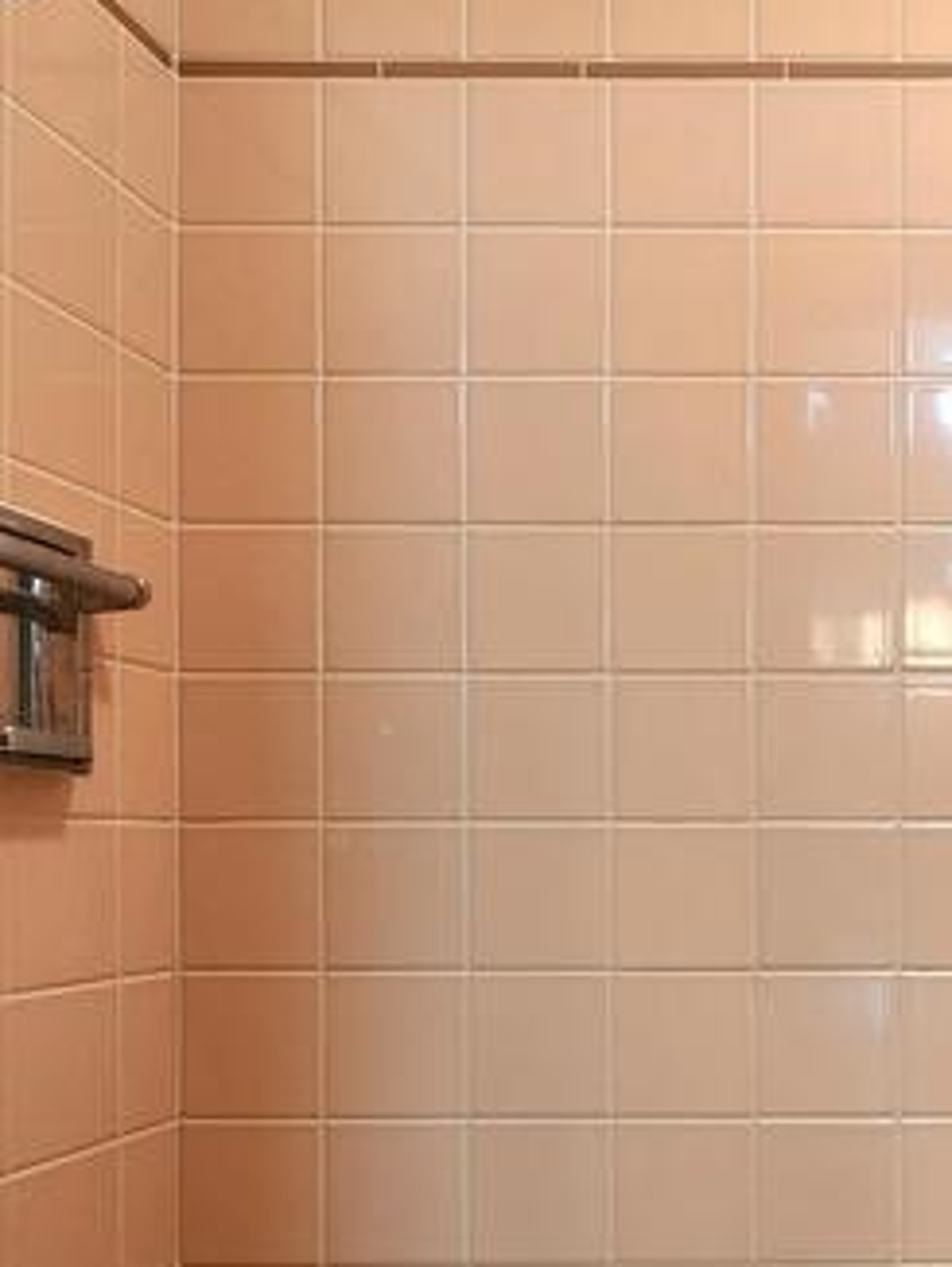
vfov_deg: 52.7
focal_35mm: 34
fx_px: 1245
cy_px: 859
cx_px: 911
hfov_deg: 38.1
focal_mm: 2.2
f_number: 2.2
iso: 320
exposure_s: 1/60.2
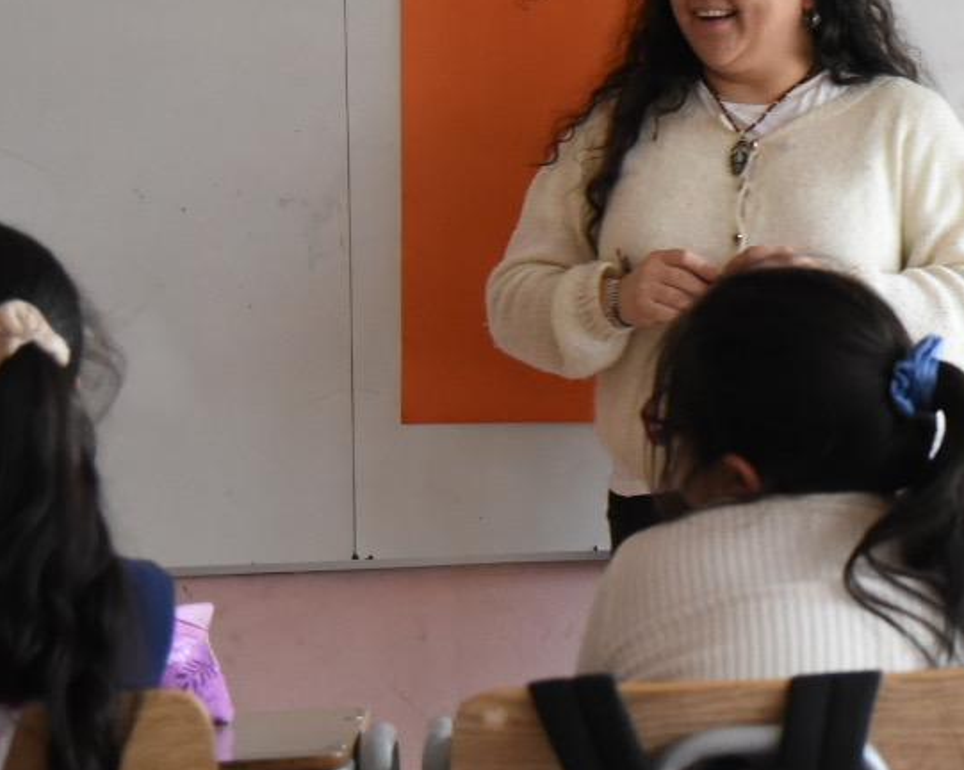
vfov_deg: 11.4
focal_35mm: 135
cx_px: 1124
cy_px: 210
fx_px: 3849
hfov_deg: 13.9
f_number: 4
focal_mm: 48
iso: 3200
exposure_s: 1/160
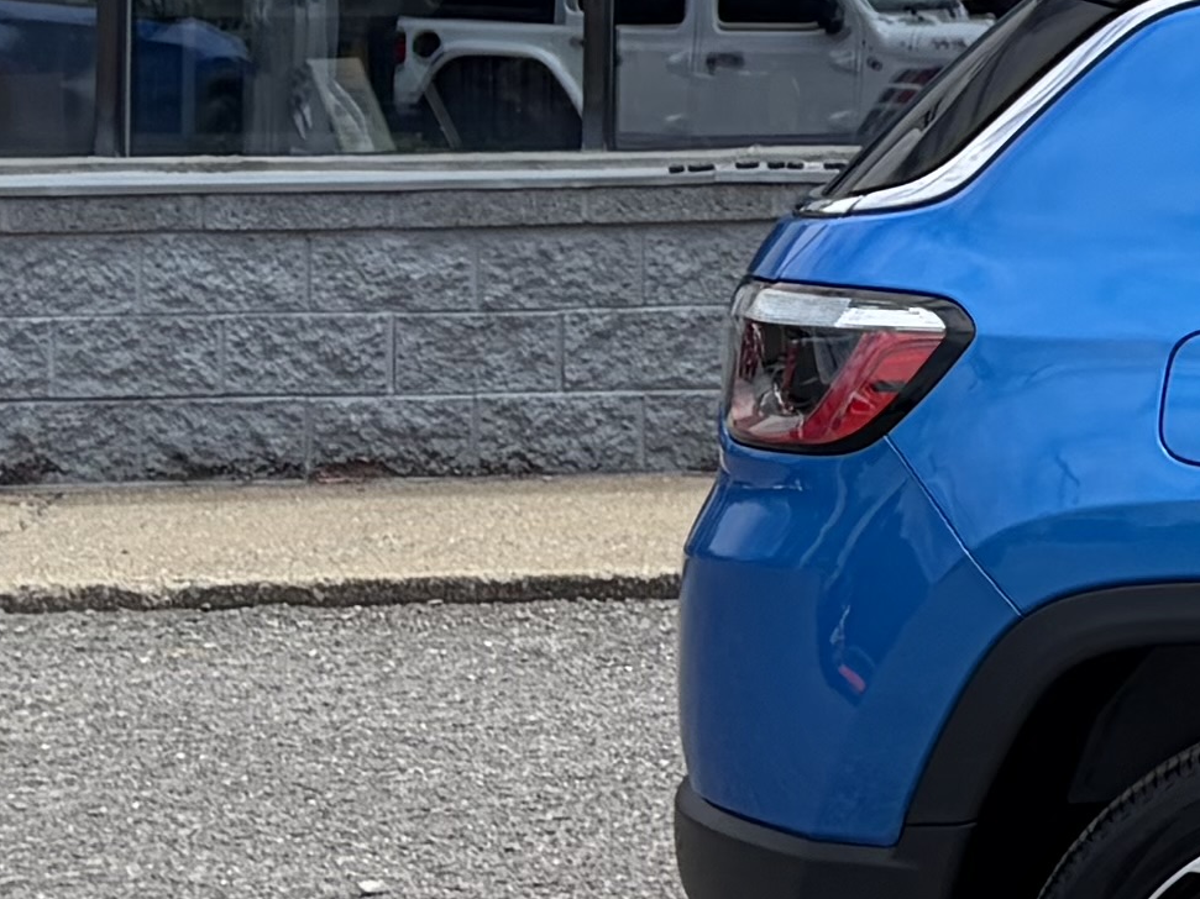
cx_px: 2550
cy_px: -306
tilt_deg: +5.8
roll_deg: +0.6
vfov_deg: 9.5
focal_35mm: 153
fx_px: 5303
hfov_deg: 11.4
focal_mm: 5.96
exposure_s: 1/2865
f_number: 1.6
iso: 50
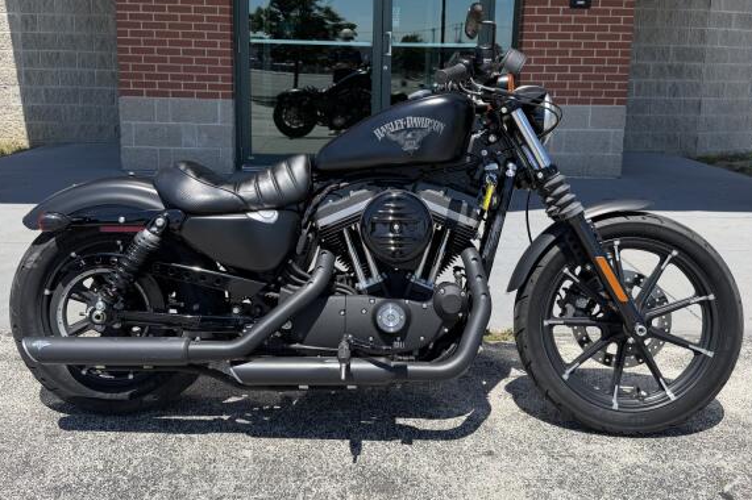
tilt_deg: -10.6
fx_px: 731
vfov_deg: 37.7
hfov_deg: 54.5
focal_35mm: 35
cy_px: 205
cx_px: 370
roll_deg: -0.3
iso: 80
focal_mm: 6.76
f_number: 1.78
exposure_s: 1/3145
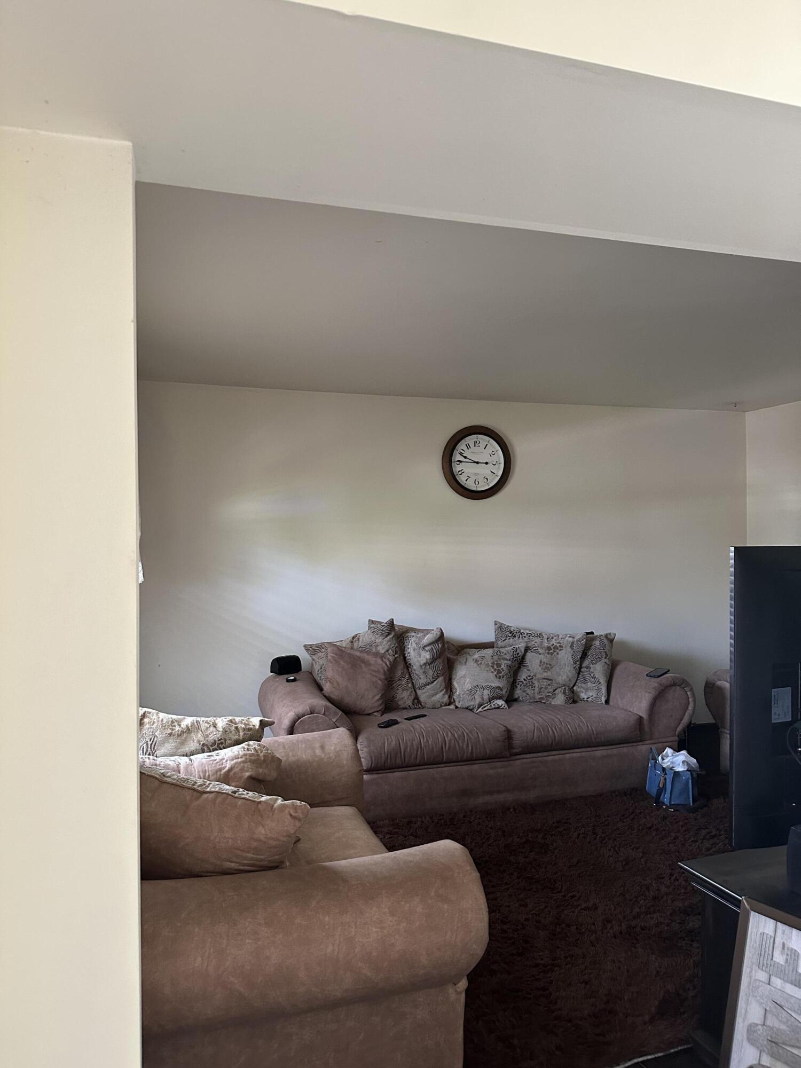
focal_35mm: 24
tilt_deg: -0.2
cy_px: 534
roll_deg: -0.9
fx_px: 740
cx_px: 400
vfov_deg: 71.6
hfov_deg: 56.8
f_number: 1.78
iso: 500
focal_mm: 6.86
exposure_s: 1/60
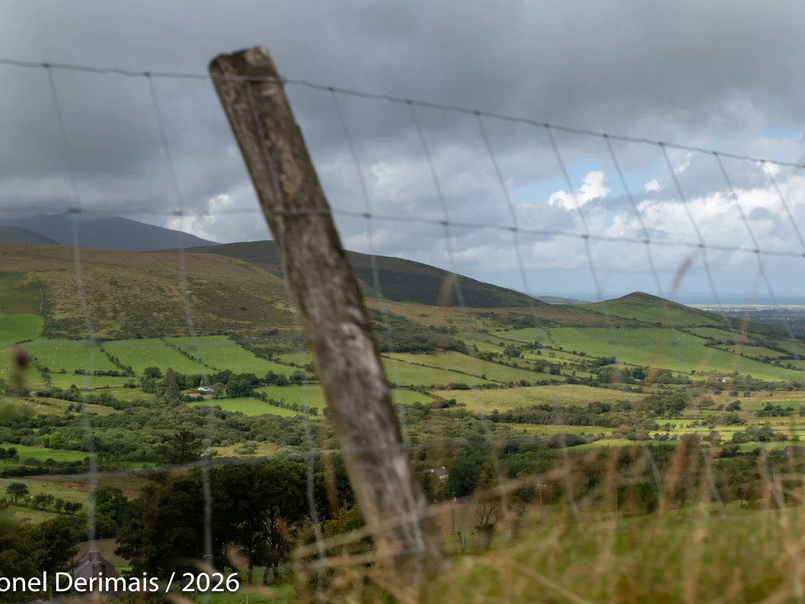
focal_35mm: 48
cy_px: 301
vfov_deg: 30.3
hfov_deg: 39.6
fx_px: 1117
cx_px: 407
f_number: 5
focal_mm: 44
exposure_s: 1/3200
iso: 400
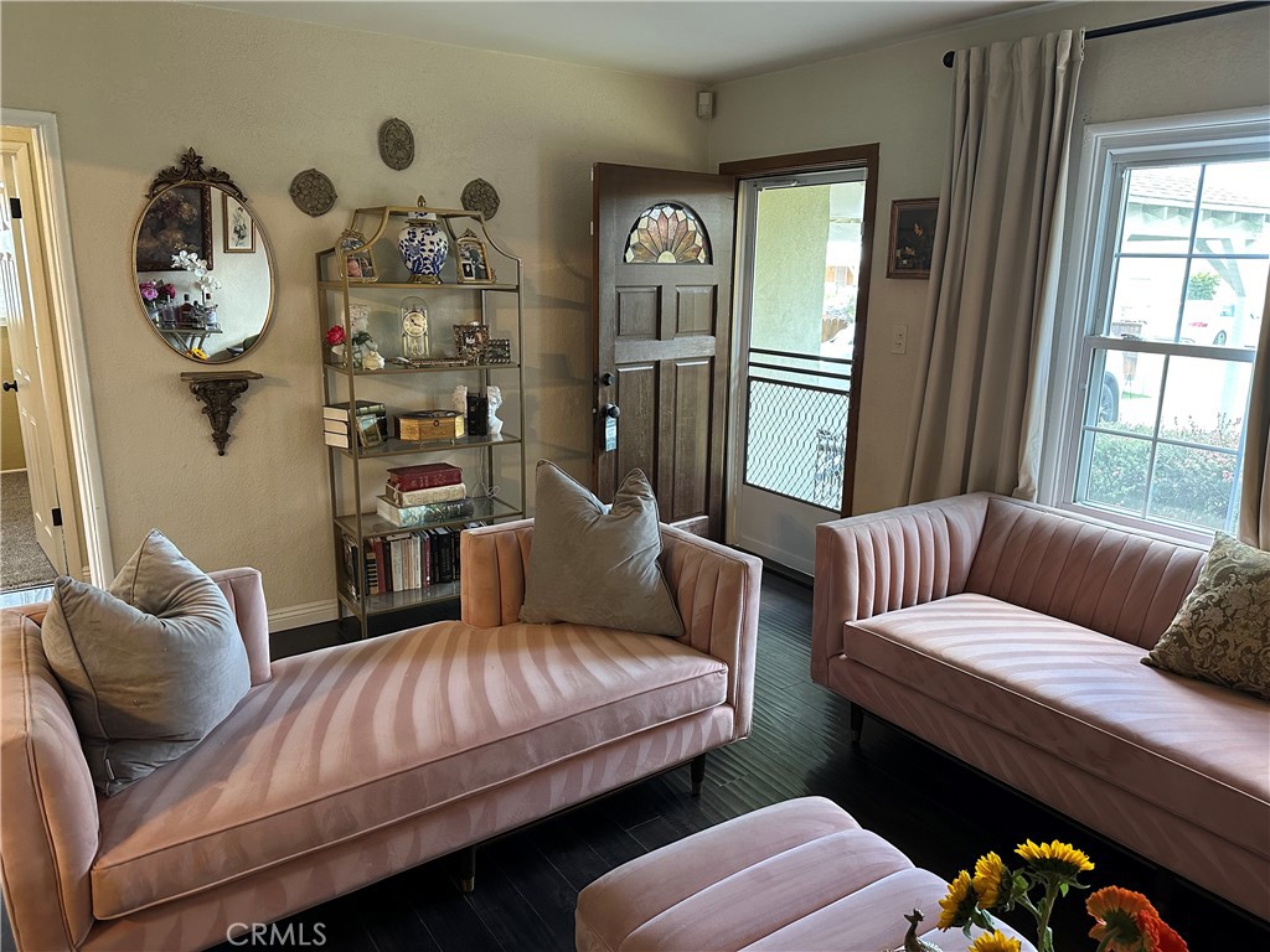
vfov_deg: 56.8
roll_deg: -1.3
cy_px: 476
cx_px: 635
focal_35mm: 24
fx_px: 881
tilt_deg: -12.0
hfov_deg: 71.6
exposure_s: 1/60
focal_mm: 6.86
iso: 320
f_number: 1.78
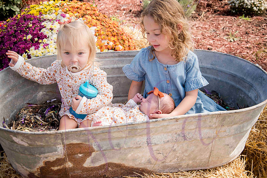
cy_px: 89
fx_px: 356
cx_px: 134
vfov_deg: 28.1
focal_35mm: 48
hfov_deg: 41.1
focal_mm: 48
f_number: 5.6
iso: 400
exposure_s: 1/500
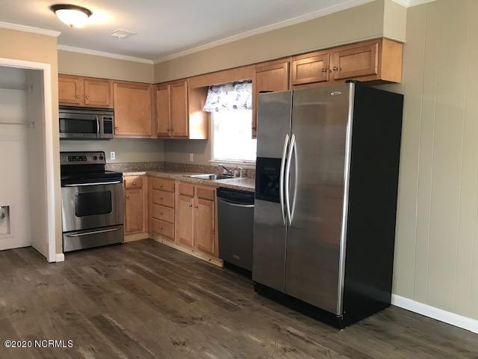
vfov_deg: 49.7
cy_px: 180
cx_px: 239
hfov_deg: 63.4
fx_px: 387
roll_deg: -0.4
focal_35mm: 28
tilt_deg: -4.7
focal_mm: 3.99
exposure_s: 1/17
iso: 40
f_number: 1.8
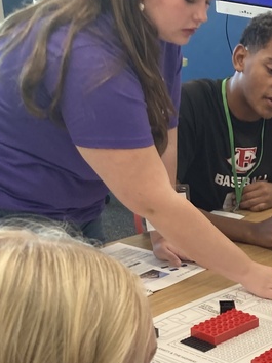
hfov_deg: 17.2
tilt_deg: -26.2
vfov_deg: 23.2
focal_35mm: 81
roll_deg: -5.0
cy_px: 362
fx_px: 850
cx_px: 345
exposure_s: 1/60
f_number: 1.8
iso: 64
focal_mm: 3.99
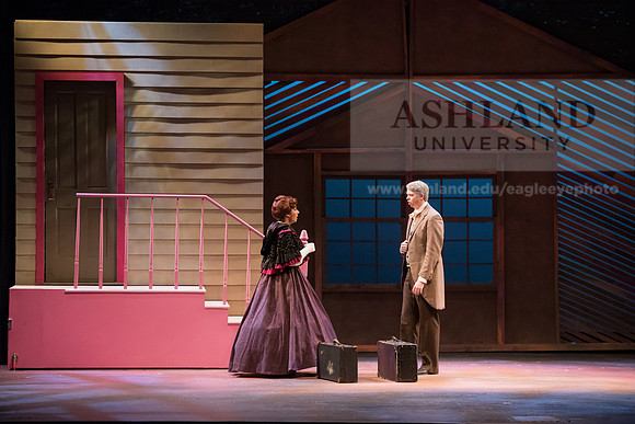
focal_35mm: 125
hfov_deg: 16.4
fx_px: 2205
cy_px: 212
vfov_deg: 11.0
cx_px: 318
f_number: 4
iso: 5000
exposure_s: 1/400
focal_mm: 125
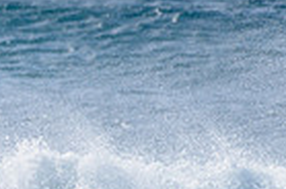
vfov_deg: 0.5
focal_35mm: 2562
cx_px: -107
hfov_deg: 0.8
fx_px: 20307
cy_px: 214
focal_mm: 500
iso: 100
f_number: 5.6
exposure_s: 1/2000
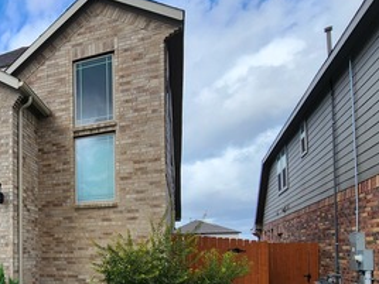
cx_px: -24
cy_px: 252
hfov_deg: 45.8
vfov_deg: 42.0
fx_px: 339
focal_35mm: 31
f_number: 2.2
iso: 50
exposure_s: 1/1425
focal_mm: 2.2
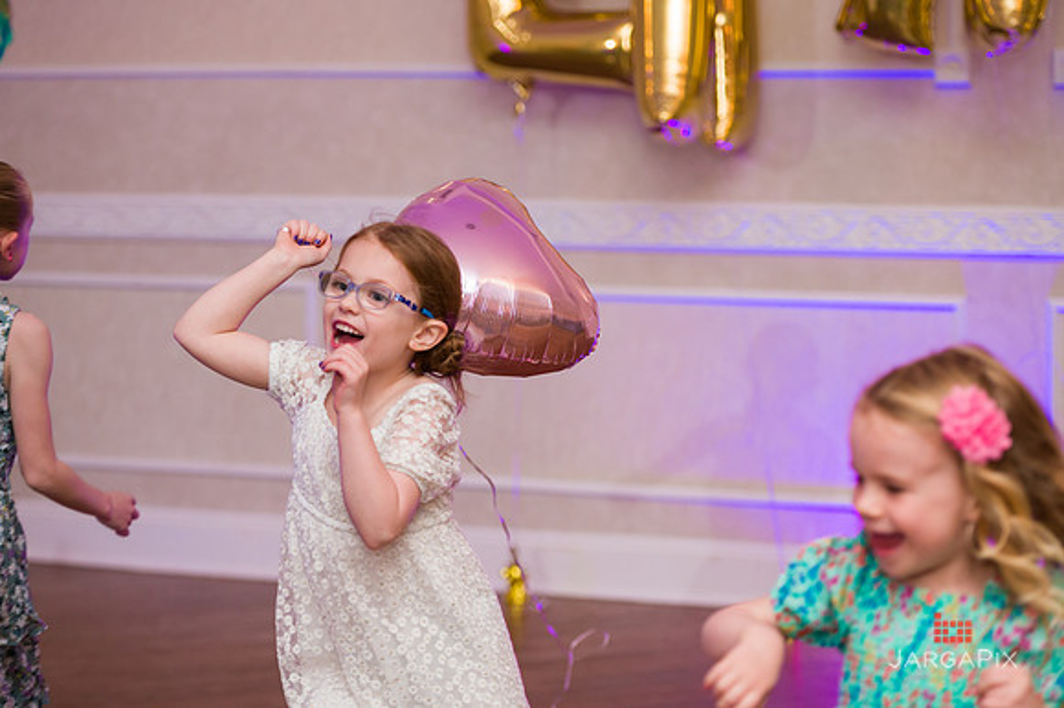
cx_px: 532
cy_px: 354
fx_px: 2511
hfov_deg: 23.9
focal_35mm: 85
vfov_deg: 16.1
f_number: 3.2
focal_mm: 85
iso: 1600
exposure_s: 1/200
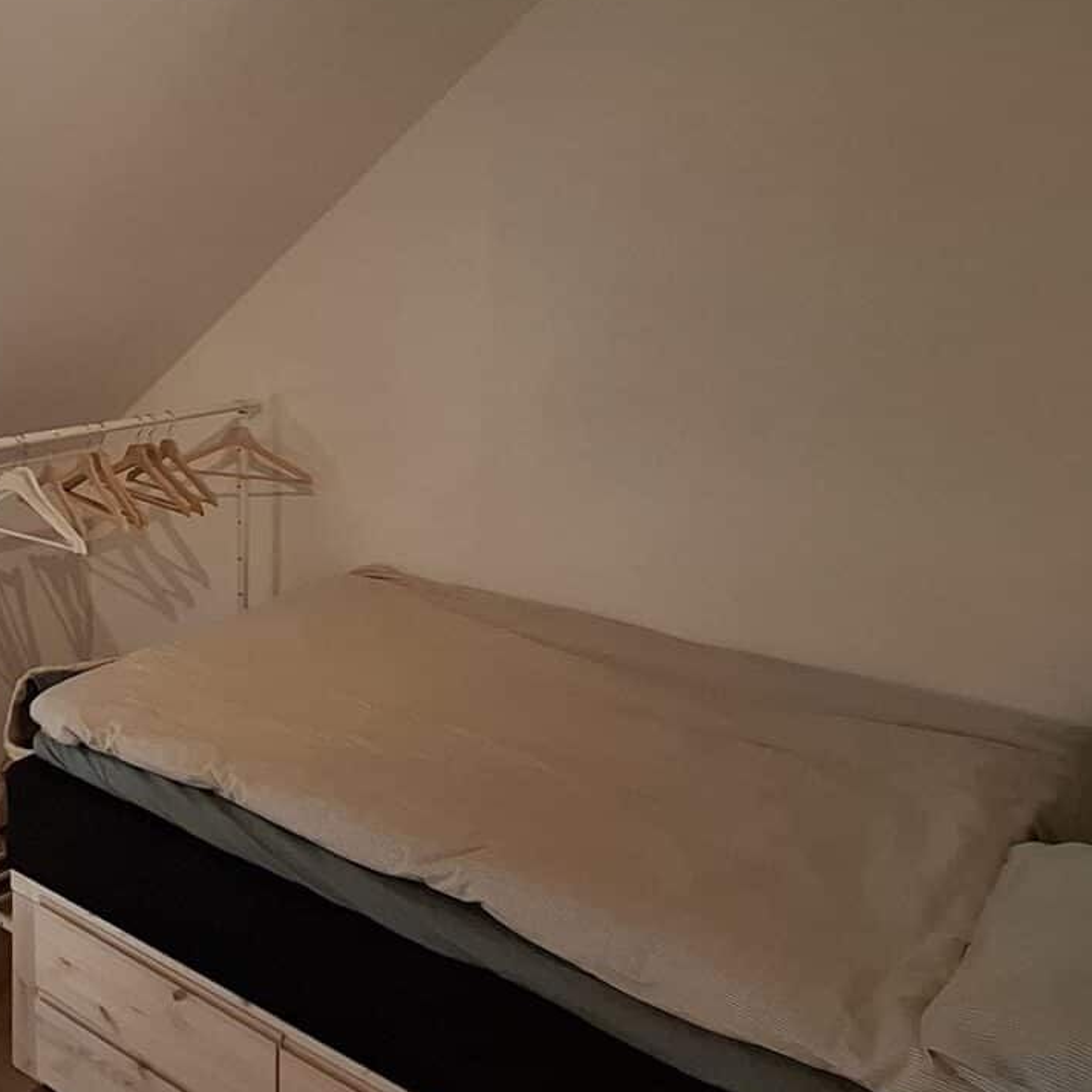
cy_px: 394
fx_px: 1178
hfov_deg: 44.0
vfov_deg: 49.1
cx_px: 52
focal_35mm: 33
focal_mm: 1.74
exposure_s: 1/100
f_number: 2.2
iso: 40
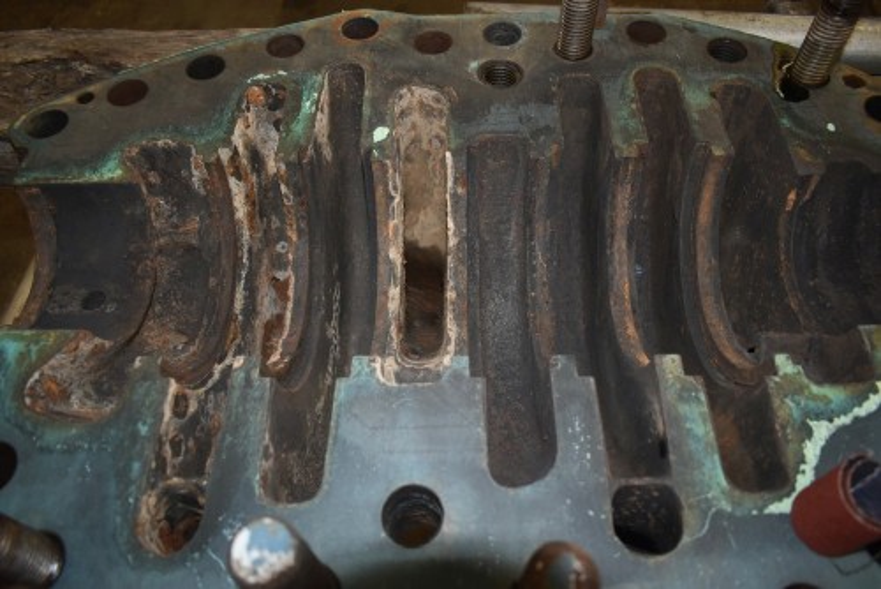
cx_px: 440
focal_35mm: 27
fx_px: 661
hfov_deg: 67.4
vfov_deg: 48.0
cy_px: 294
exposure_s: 1/125
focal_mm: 18
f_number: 3.5
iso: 720
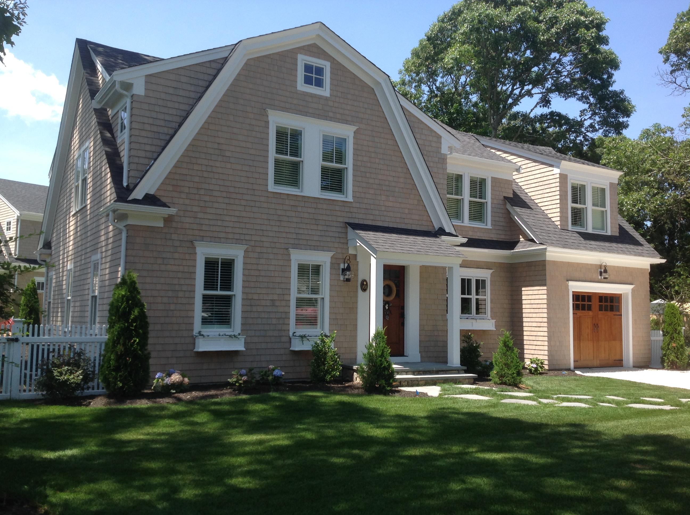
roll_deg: +0.1
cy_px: 258
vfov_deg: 40.6
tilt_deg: +6.6
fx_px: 697
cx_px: 345
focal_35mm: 35
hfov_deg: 52.7
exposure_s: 1/796
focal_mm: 4.28
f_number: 2.4
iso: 50
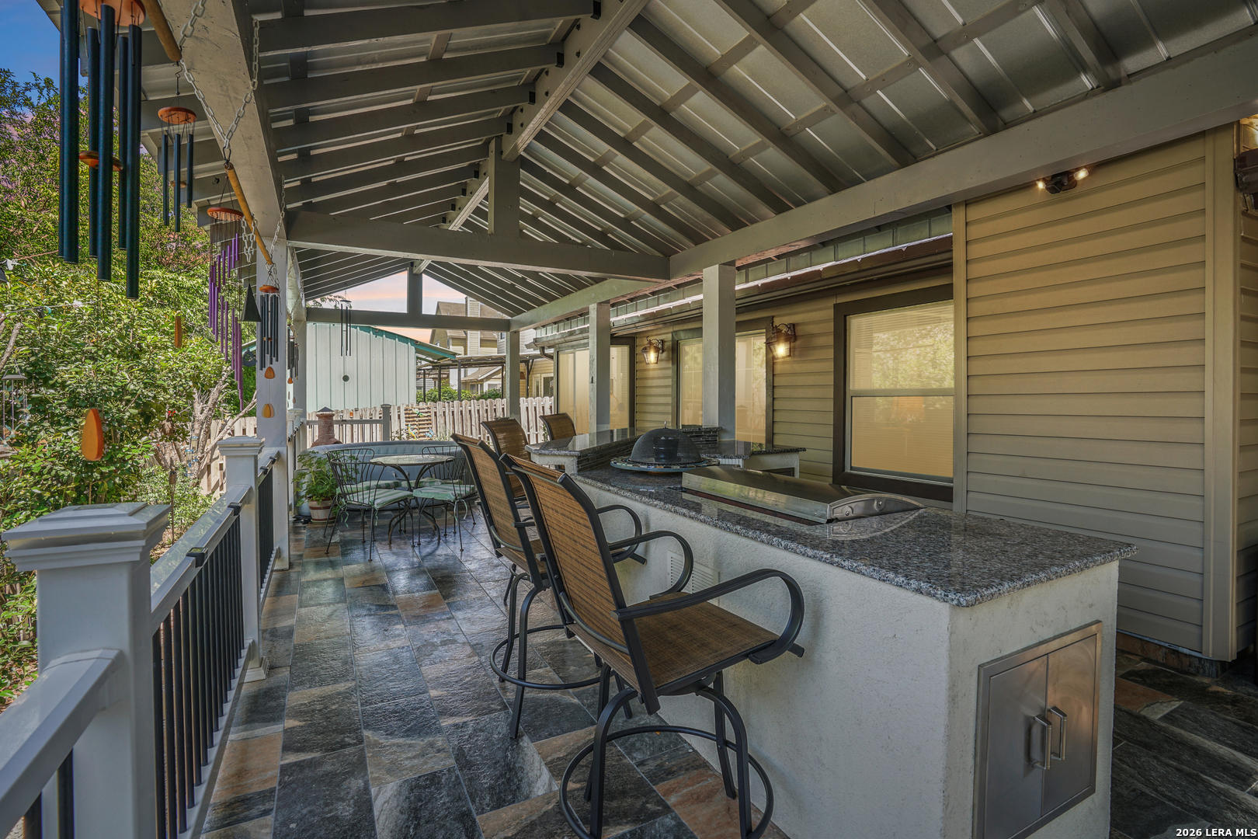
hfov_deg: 96.7
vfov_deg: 73.7
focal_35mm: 16
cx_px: 629
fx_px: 559
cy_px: 420
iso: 200
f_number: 8
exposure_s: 1/10
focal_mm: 16
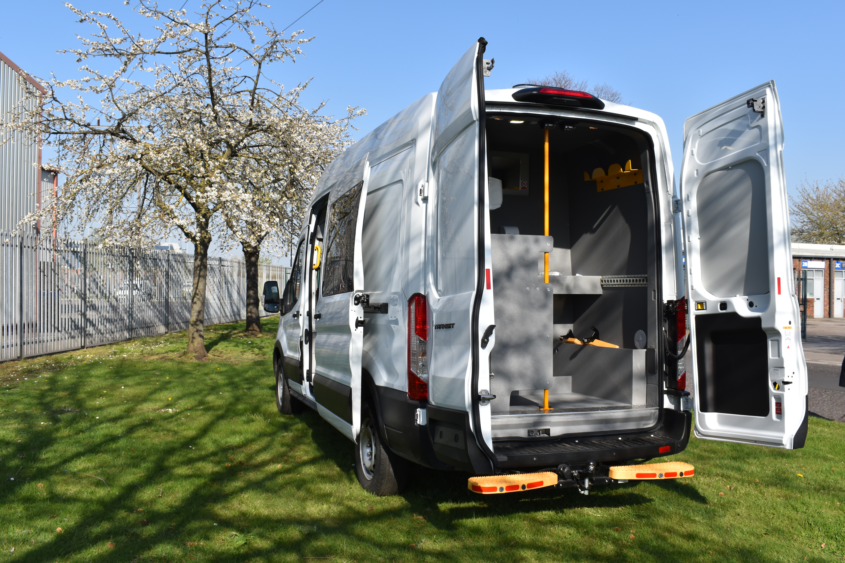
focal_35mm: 34
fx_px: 810
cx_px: 422
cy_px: 282
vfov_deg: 38.4
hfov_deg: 55.1
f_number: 10
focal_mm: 23
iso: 200
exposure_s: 1/400
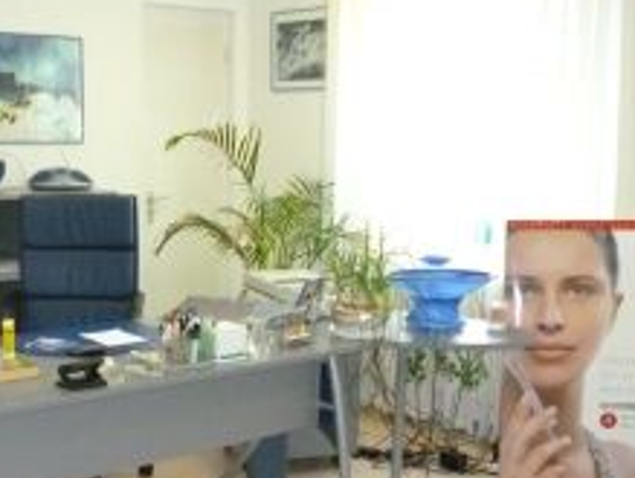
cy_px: 336
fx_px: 1029
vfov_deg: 26.0
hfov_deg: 33.8
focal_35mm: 56
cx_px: 177
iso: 1000
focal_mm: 5.7
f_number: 3.3
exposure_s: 1/60
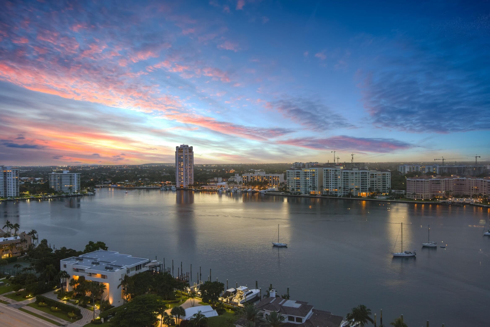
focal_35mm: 28
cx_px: 245
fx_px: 381
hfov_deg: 65.5
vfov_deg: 46.4
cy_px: 164
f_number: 8
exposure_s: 1/2
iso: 200
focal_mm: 28
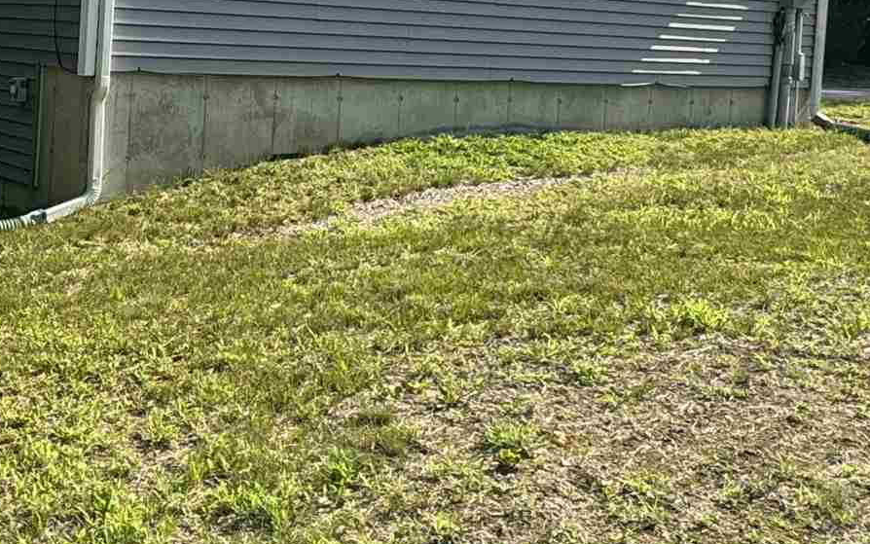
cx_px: -15
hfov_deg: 35.5
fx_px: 1209
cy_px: 59
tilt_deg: -2.0
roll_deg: -3.2
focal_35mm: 51
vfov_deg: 24.6
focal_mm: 2.22
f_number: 2.2
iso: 40
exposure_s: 1/610
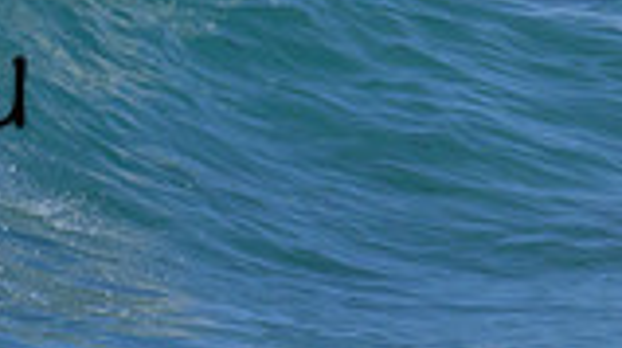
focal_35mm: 3604
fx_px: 59371
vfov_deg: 0.3
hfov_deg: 0.6
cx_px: -420
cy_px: -98
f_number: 11
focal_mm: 800
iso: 1000
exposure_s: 1/2000
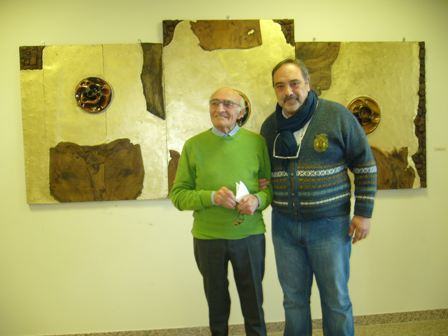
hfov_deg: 52.6
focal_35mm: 35
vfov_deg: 40.7
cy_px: 168
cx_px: 224
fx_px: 453
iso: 100
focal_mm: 5.8
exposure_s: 1/6
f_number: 2.8
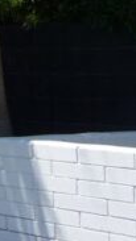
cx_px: -490
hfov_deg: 5.6
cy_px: -30
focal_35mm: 171
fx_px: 1096
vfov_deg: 12.4
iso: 100
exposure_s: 1/800
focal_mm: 4.7
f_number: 3.3
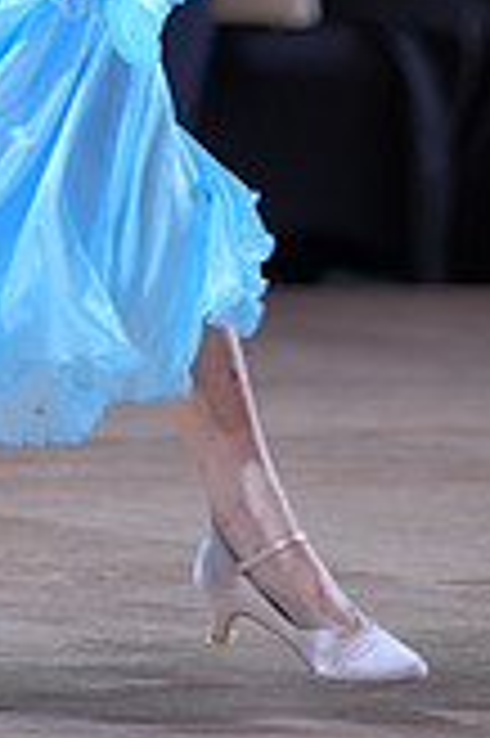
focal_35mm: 594
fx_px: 12152
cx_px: -47
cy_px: -486
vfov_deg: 3.5
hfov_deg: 2.3
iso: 500
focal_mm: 168
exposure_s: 1/400
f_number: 2.8
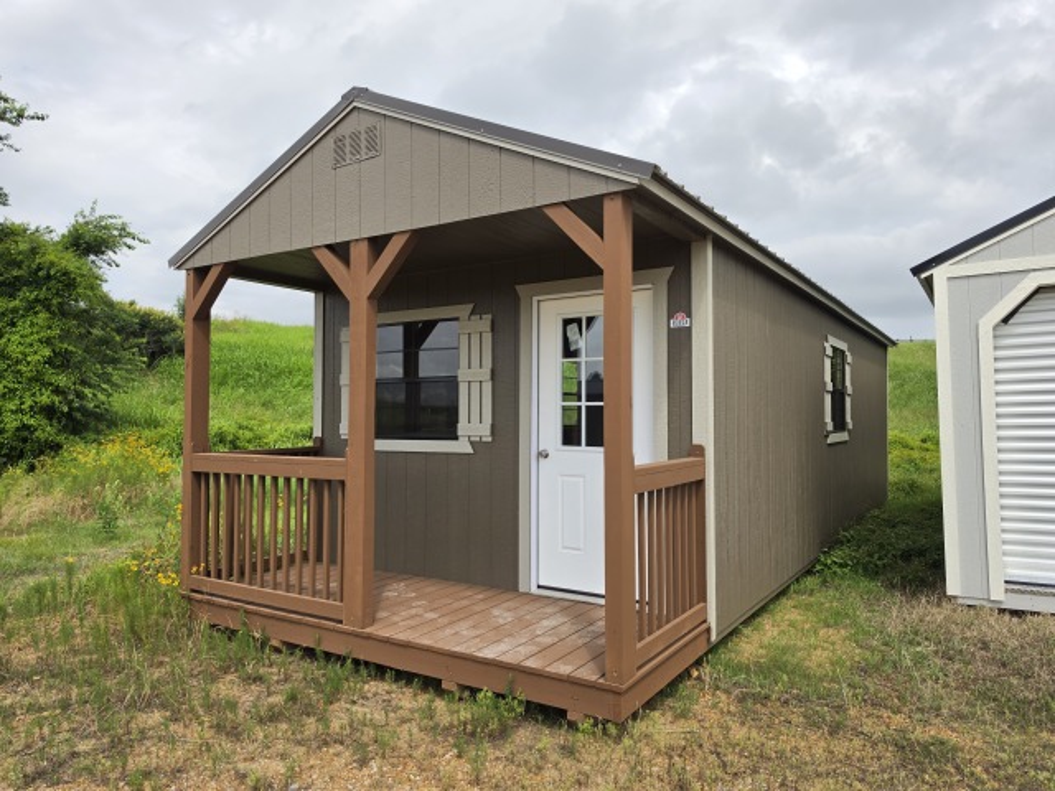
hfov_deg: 73.9
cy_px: 396
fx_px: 701
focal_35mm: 23
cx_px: 528
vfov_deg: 58.9
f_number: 1.4
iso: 64
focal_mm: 6.5
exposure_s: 1/6571
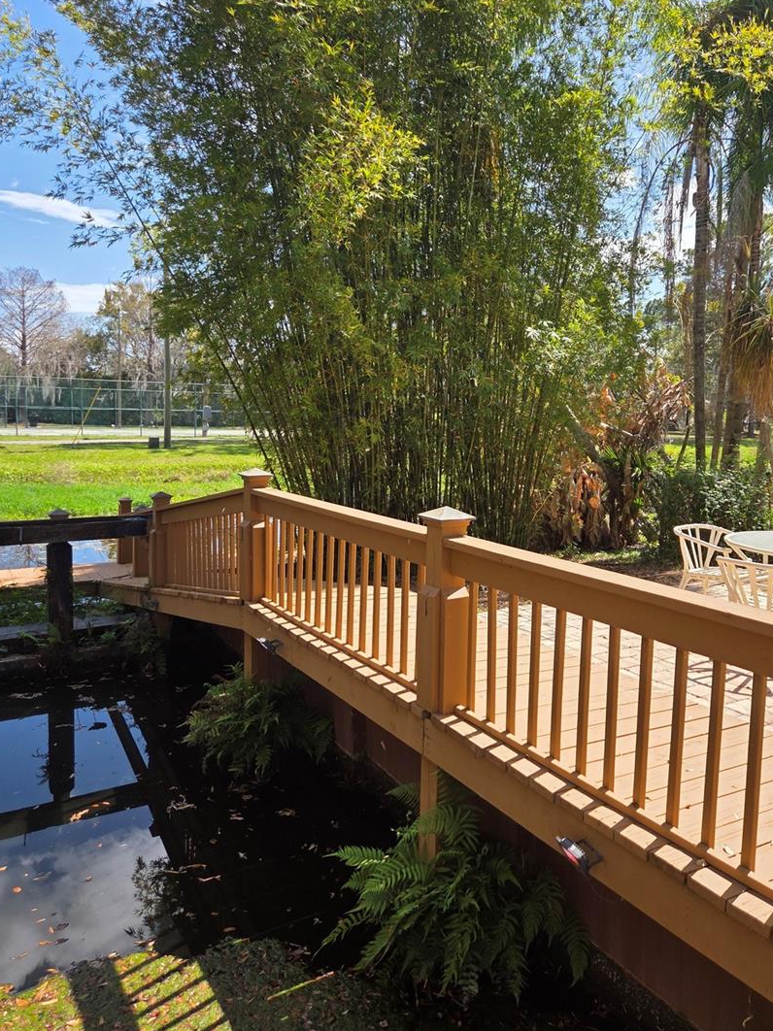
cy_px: 490
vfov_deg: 67.3
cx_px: 430
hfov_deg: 52.9
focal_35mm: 26
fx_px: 774
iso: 80
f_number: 1.8
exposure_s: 1/2586
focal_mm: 5.4
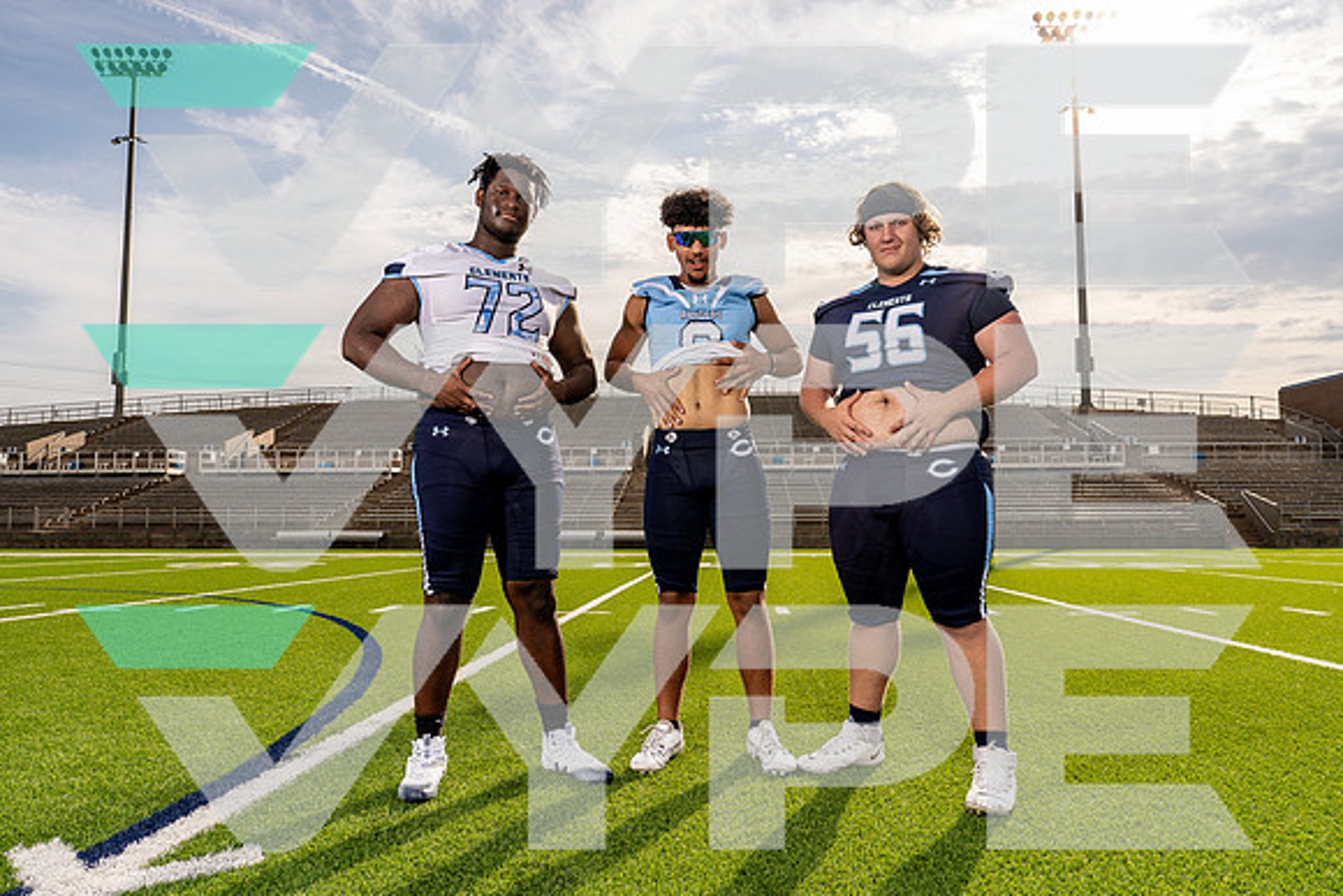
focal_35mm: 24
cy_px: 448
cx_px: 672
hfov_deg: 73.7
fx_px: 896
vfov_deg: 53.2
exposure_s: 1/250
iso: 100
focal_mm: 24
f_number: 11
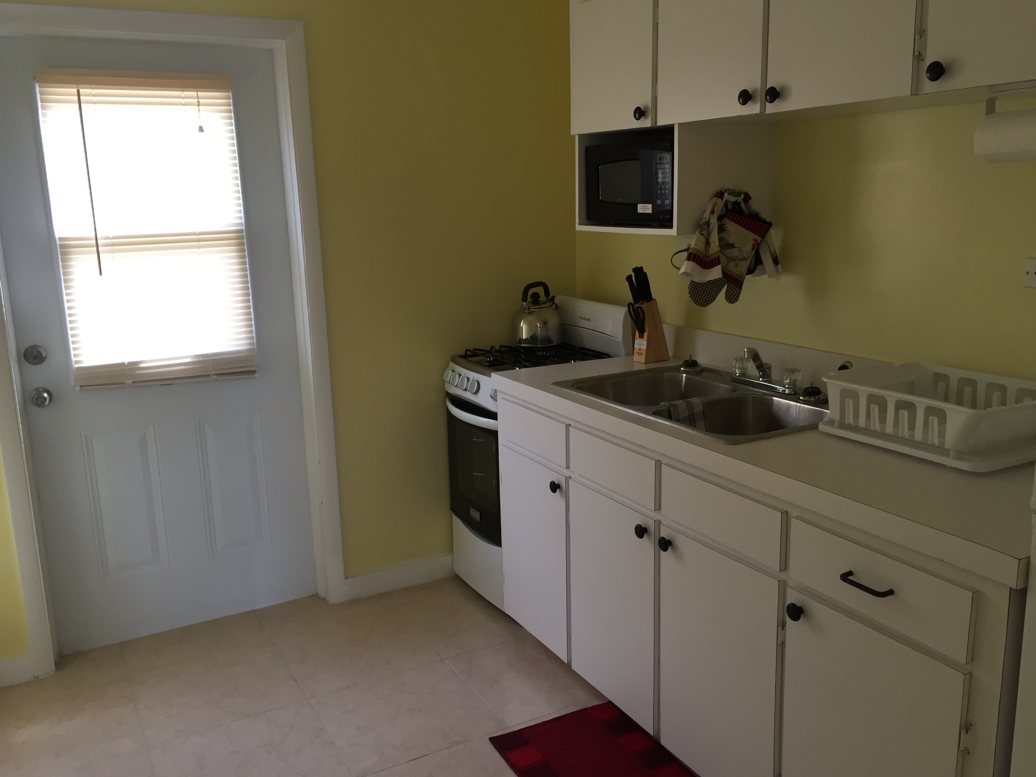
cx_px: 533
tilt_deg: -12.0
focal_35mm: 30
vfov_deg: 46.8
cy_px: 392
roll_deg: +0.1
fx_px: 898
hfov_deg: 60.0
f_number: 2.2
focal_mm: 4.15
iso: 40
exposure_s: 1/40
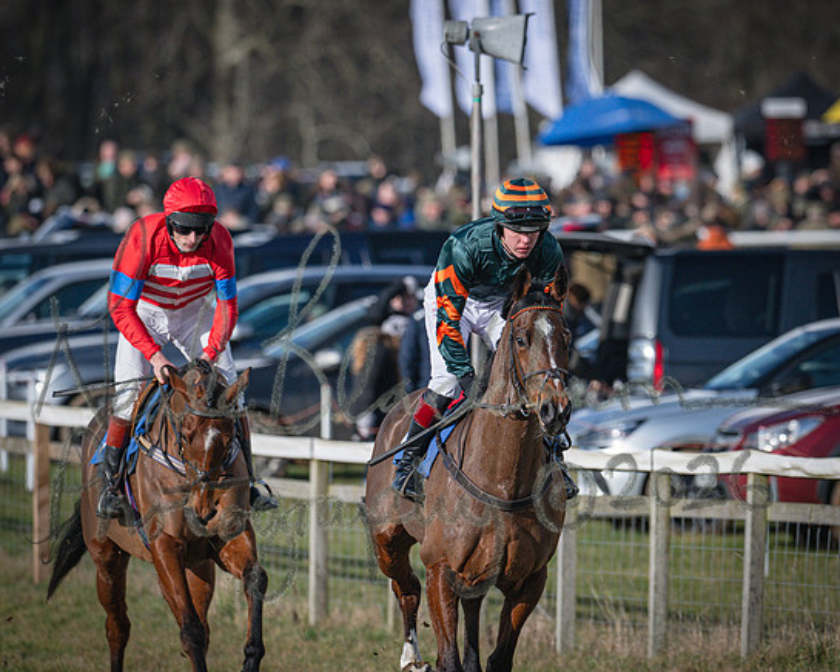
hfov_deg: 2.8
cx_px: 426
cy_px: 333
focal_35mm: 698
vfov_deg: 2.2
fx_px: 17353
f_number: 5
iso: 400
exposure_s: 1/3200
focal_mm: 400
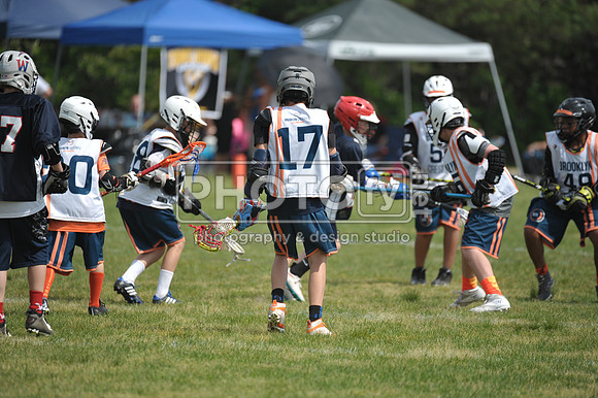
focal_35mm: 350
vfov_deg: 3.9
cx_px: 299
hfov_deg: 5.9
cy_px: 199
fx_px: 5810
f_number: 4
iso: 640
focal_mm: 350
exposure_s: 1/4000
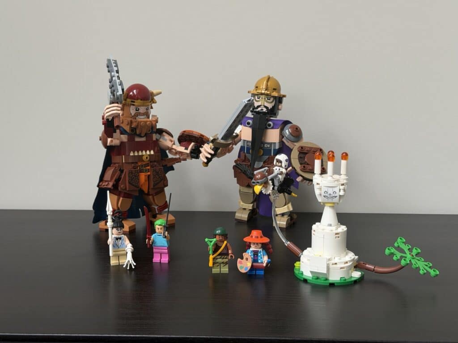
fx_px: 635
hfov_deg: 39.7
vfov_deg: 30.3
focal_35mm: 48
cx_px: 229
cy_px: 172
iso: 100
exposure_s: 1/73
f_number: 1.78
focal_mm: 6.76
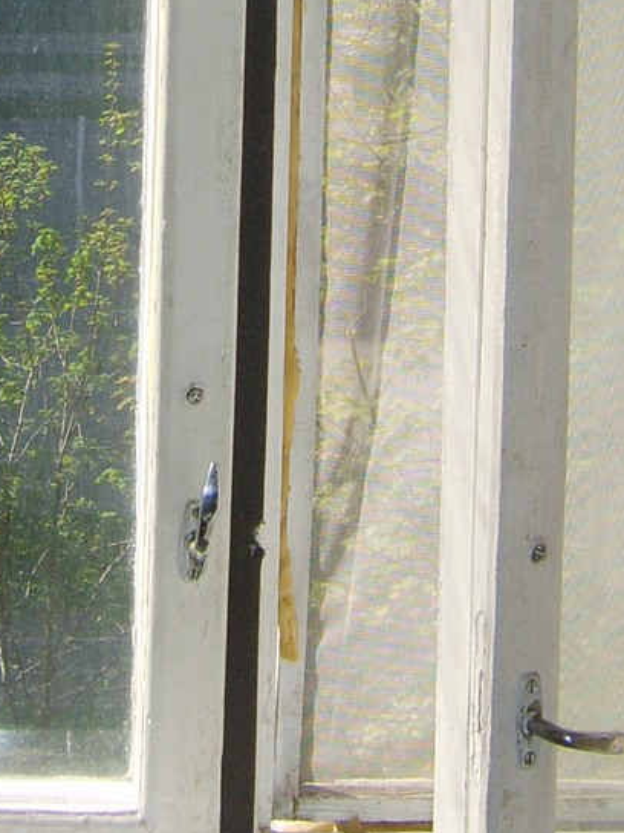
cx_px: 173
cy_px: -213
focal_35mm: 143
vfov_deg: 13.4
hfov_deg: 10.4
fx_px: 3437
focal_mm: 7.8
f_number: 5.1
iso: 50
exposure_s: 1/200
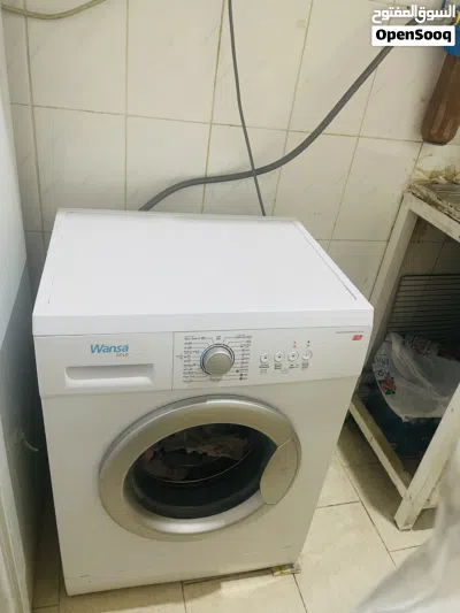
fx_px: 460
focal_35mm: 26
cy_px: 306
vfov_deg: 67.3
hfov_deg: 53.1
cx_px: 230
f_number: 1.6
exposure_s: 1/50
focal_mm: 4.2
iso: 250
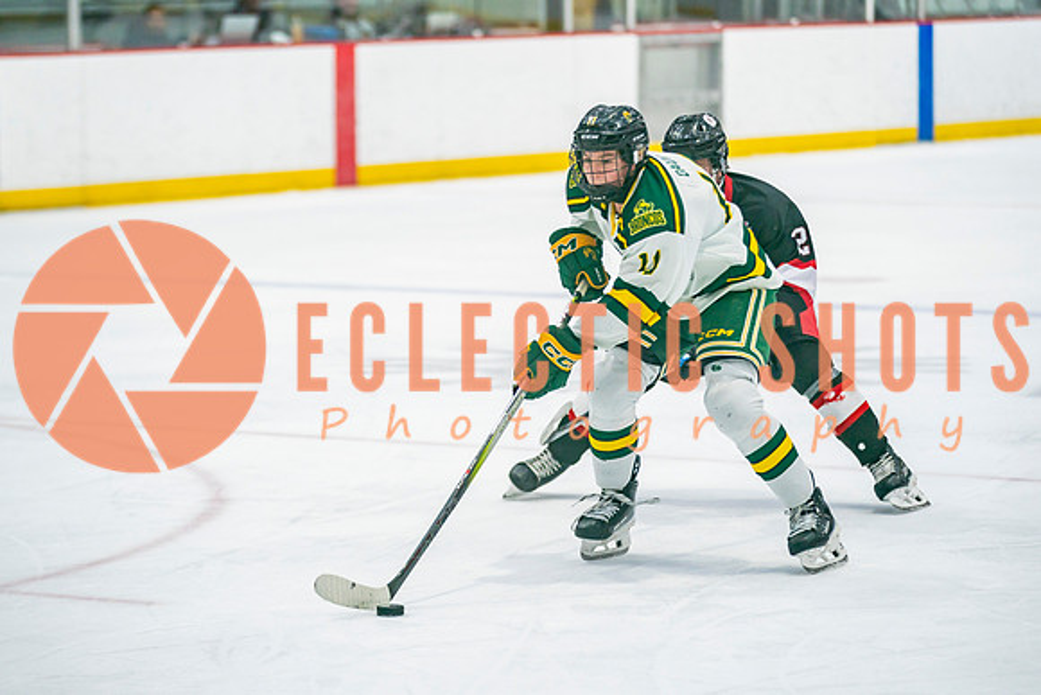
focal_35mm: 175
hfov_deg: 11.8
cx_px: 520
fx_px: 5054
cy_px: 279
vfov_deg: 7.9
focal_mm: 135
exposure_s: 1/640
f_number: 2.8
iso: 400
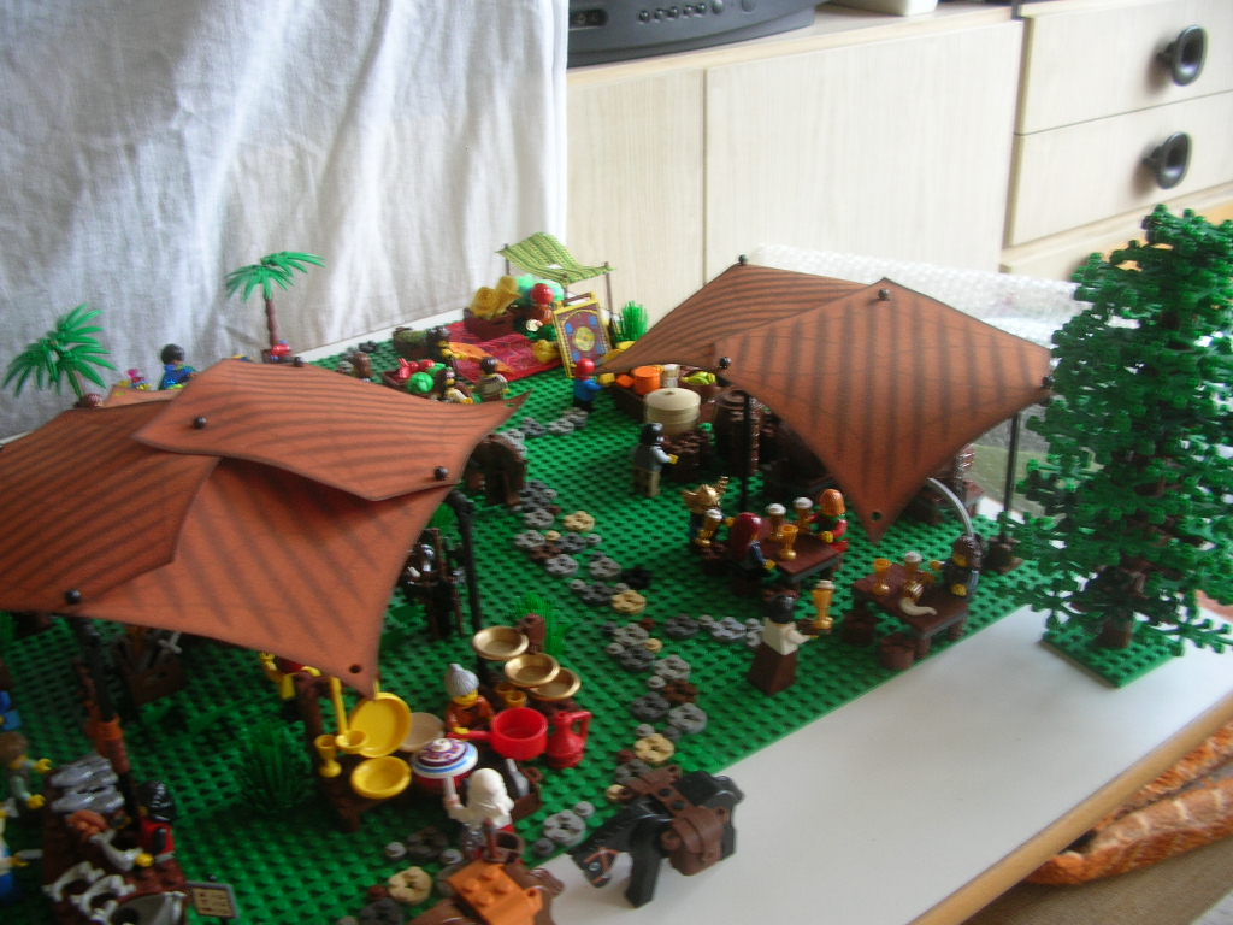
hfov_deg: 52.6
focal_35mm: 35
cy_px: 462
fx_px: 1247
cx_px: 616
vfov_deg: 40.7
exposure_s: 1/6.2
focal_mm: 5.8
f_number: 2.8
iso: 51
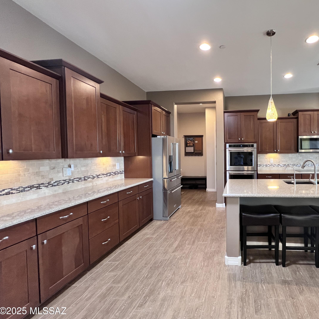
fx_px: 167
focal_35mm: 16
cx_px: 221
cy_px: 160
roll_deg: +0.6
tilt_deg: -2.3
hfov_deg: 83.4
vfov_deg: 87.4
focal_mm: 1.57
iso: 400
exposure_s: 1/60
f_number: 1.8
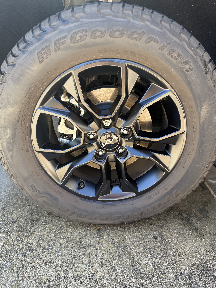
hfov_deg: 56.8
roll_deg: -3.4
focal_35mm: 24
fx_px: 200
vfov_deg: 71.6
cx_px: 108
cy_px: 144
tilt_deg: -26.1
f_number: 1.78
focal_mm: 6.76
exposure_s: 1/173
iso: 100
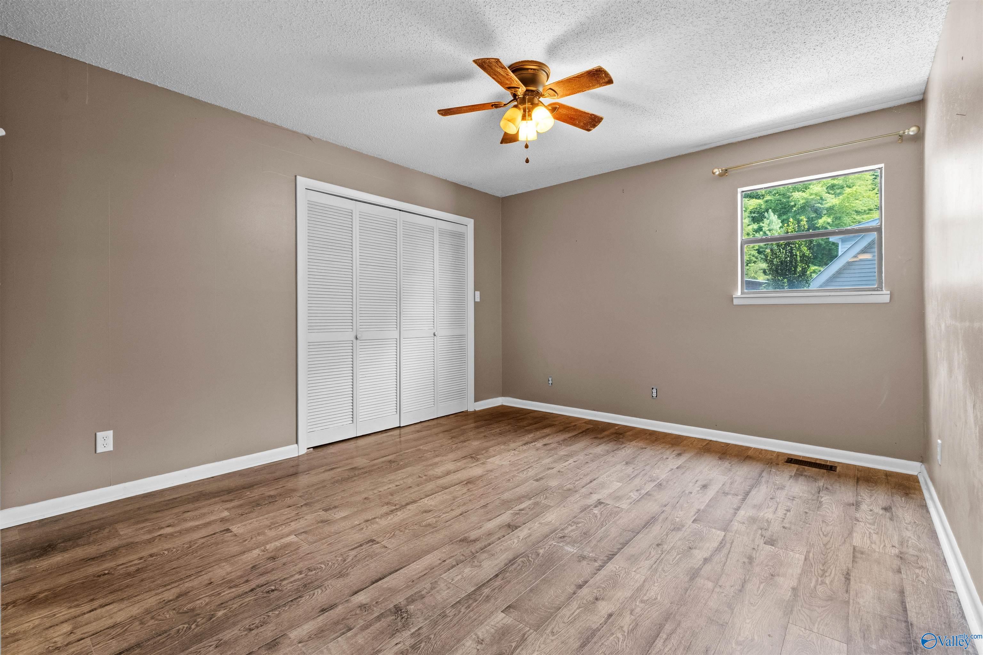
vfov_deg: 77.3
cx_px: 492
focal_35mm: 15
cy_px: 328
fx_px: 410
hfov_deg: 100.4
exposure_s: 1
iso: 640
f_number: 7.1
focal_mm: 10
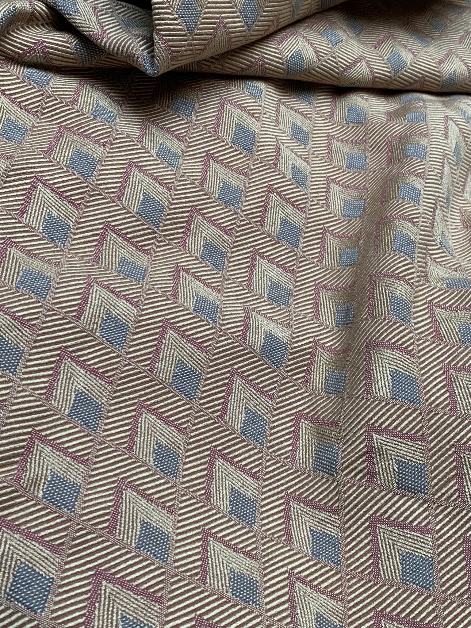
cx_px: 236
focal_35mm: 26
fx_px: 472
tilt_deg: -54.7
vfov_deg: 67.3
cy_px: 314
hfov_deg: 53.1
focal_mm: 4.25
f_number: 1.8
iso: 100
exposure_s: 1/93
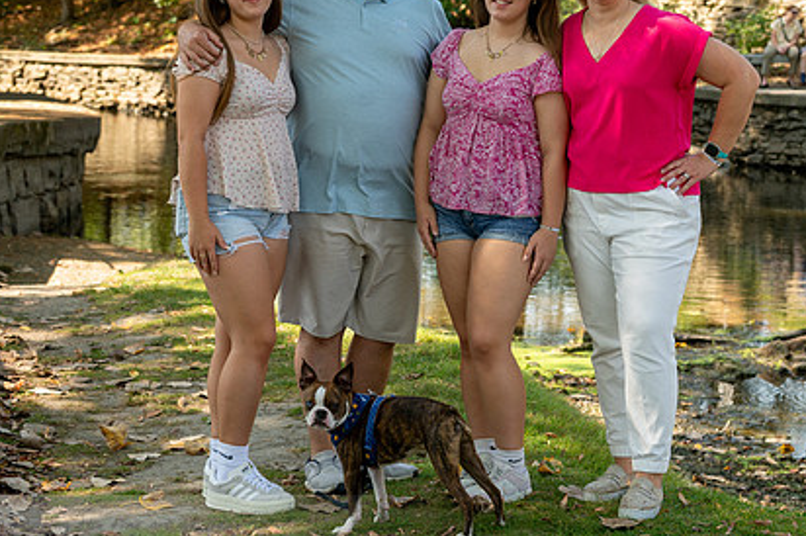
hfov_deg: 19.3
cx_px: 433
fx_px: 2371
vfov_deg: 12.9
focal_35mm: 106
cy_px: 172
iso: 250
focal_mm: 70
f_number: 5
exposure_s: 1/125
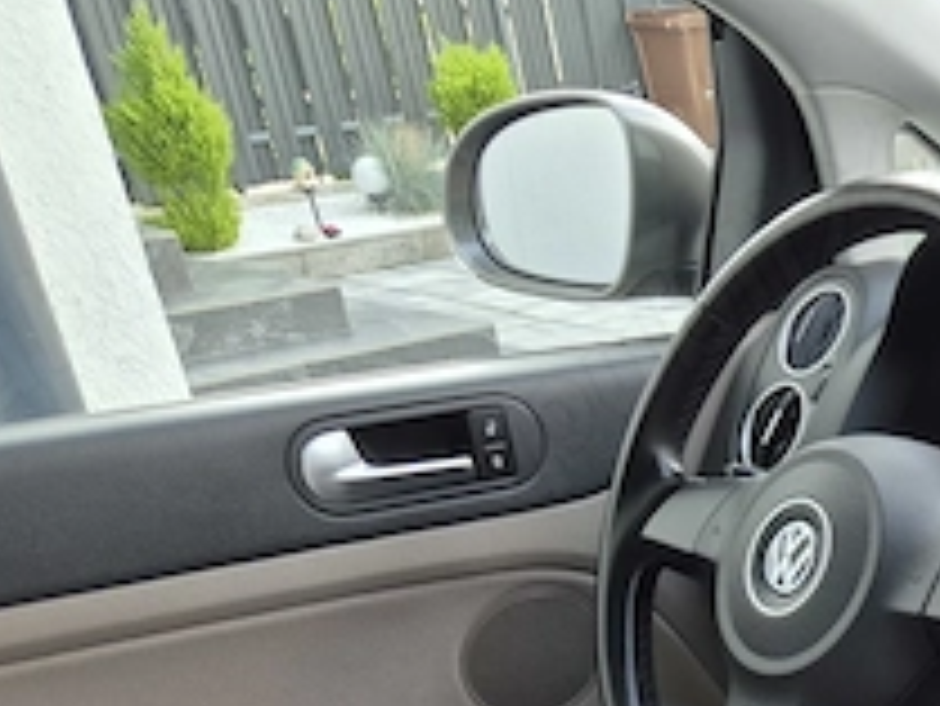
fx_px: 1793
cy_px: 985
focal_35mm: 66
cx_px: 1111
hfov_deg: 26.3
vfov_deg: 19.9
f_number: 1.8
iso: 50
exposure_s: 1/180
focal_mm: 5.4
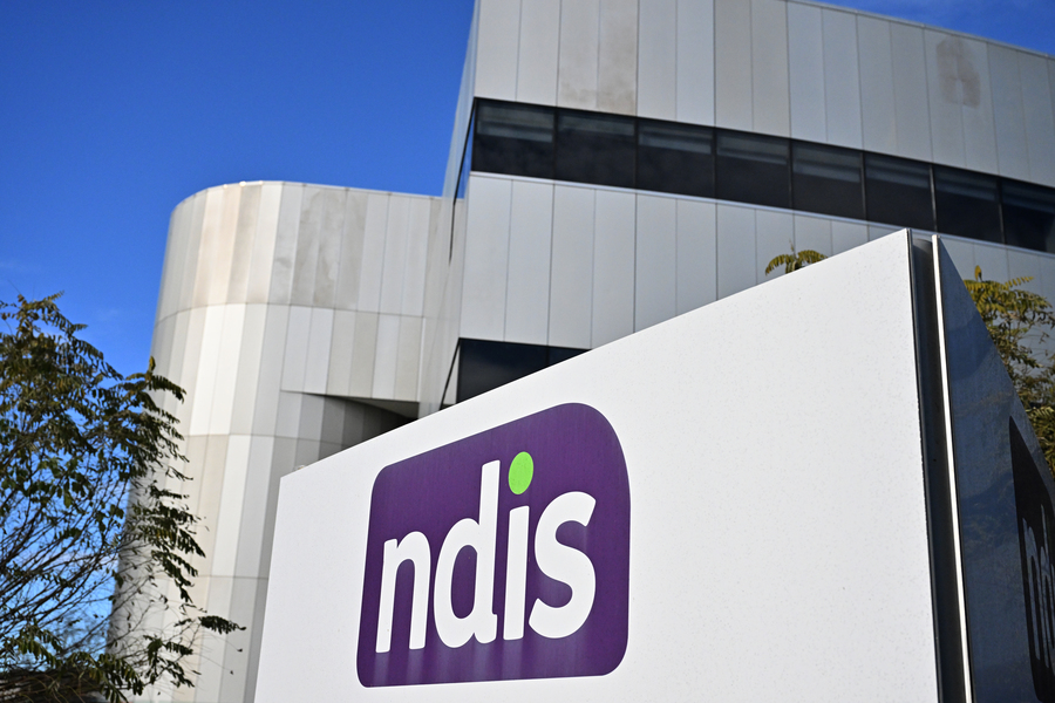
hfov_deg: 48.5
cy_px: 352
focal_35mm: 40
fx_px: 1172
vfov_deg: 33.4
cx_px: 528
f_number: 5
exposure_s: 1/13000
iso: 2500
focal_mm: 40
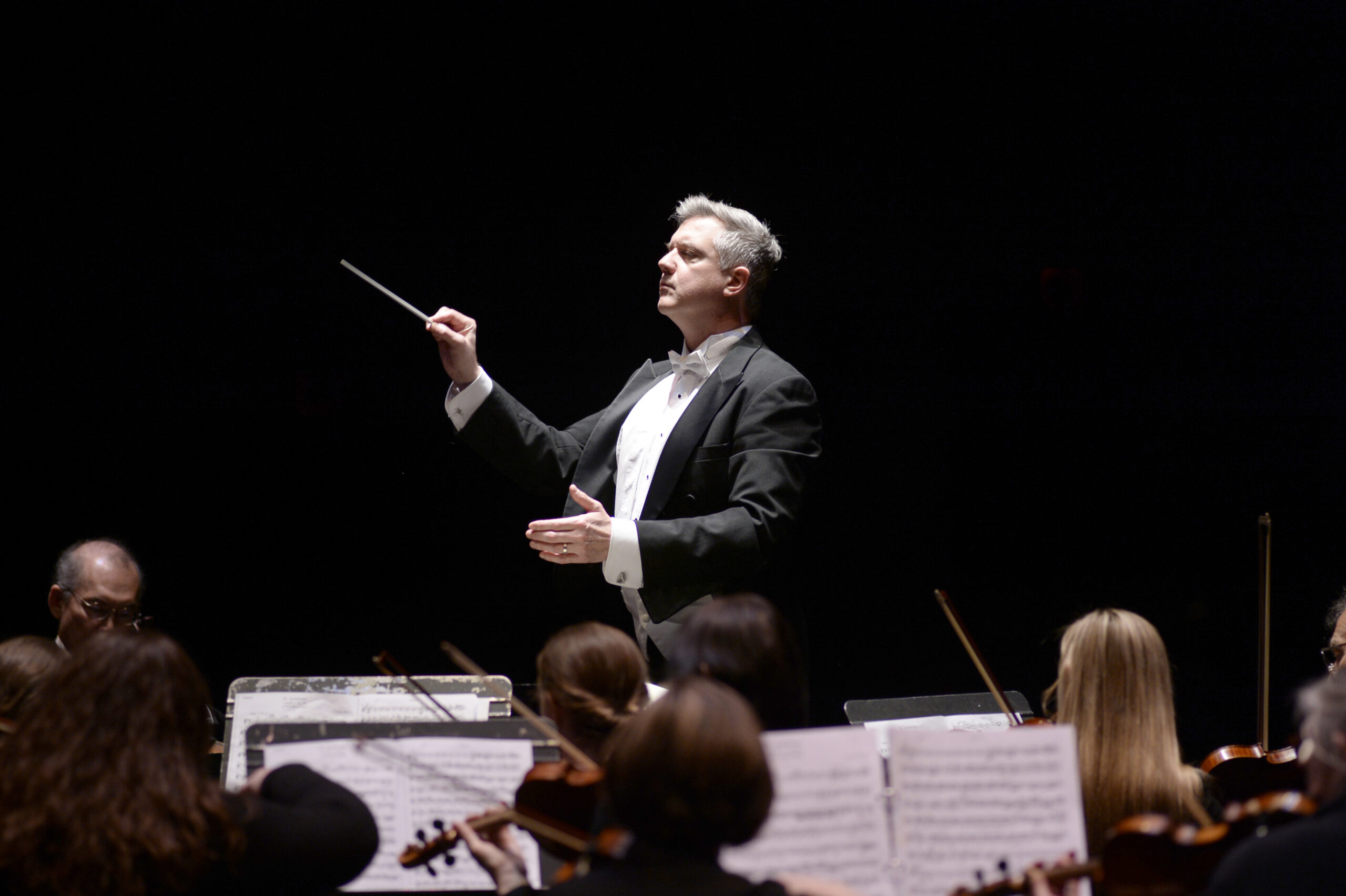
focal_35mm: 180
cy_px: 448
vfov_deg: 7.6
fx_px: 6726
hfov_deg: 11.4
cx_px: 673
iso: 1600
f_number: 2.8
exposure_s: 1/500
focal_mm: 180
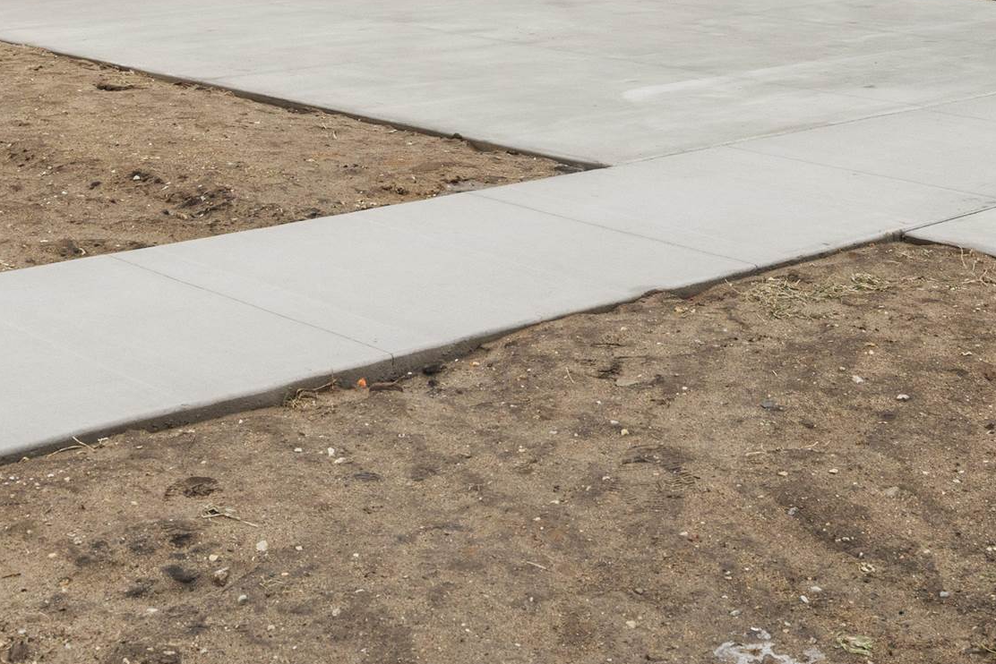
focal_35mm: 58
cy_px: -210
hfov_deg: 34.4
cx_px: 555
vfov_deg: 21.1
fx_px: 1605
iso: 800
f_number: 10
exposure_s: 1/3200
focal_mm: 21
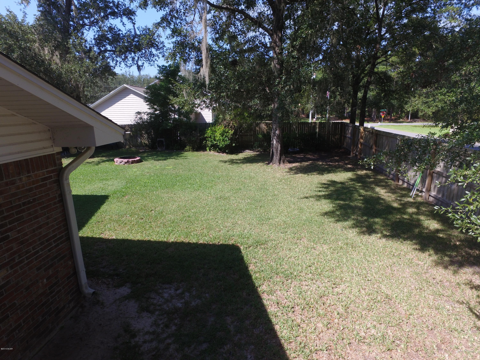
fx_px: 277
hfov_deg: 81.7
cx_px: 240
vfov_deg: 66.0
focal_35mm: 20
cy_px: 180
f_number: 2.8
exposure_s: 1/501
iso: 100
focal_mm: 3.61
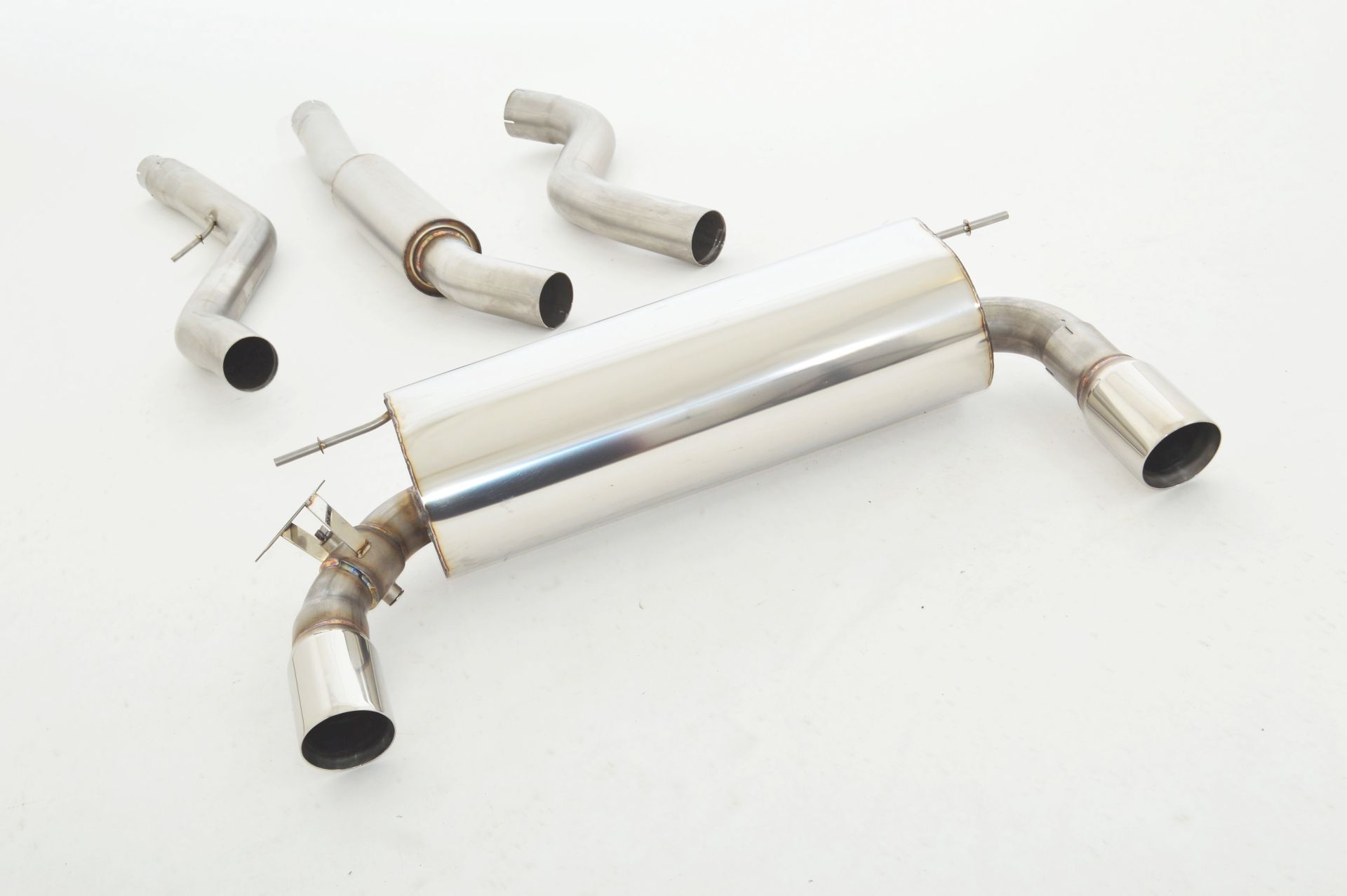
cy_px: 448
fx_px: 1795
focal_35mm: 48
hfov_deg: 41.1
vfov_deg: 28.0
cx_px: 674
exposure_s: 1/200
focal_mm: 32
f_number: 10
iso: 200
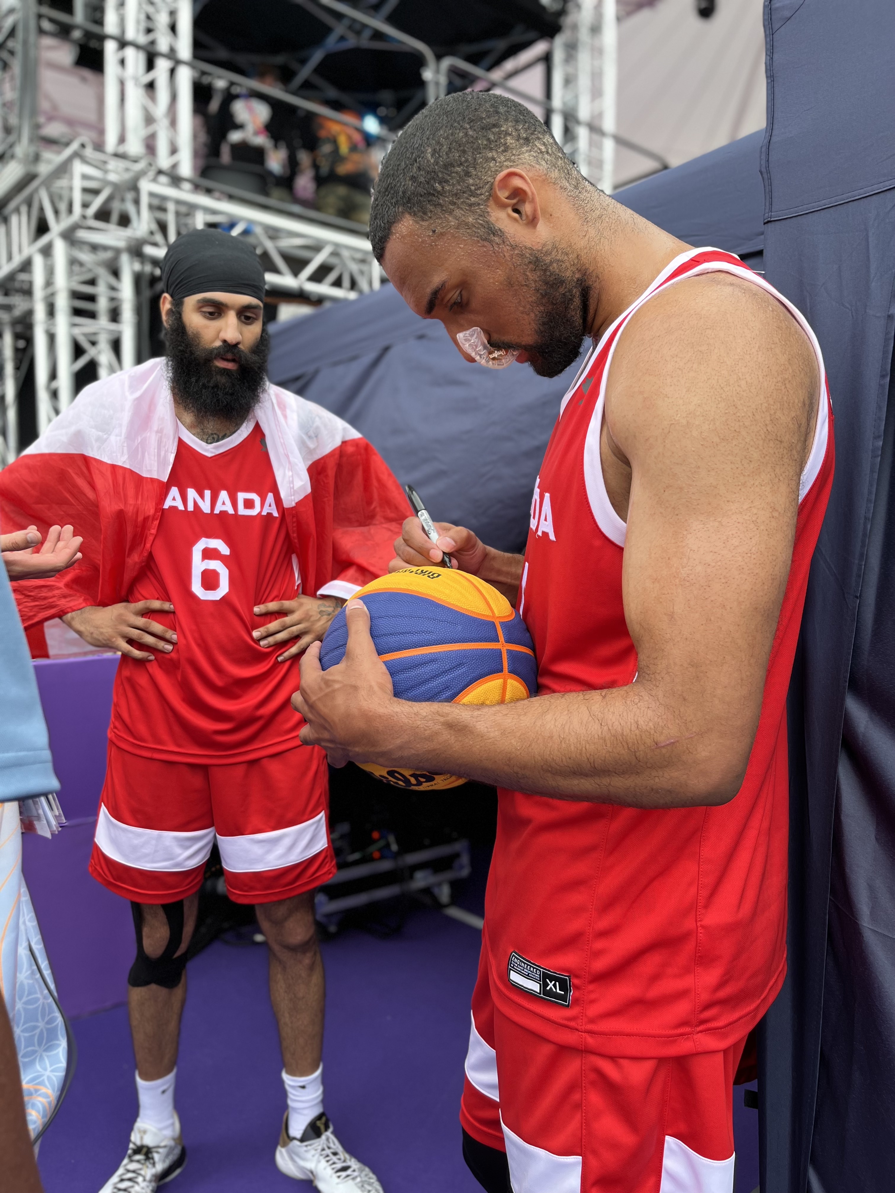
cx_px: 448
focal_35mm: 26
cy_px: 596
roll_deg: -0.5
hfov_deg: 53.1
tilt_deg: -3.6
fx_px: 896
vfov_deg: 67.3
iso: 40
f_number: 1.6
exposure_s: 1/122
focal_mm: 5.1
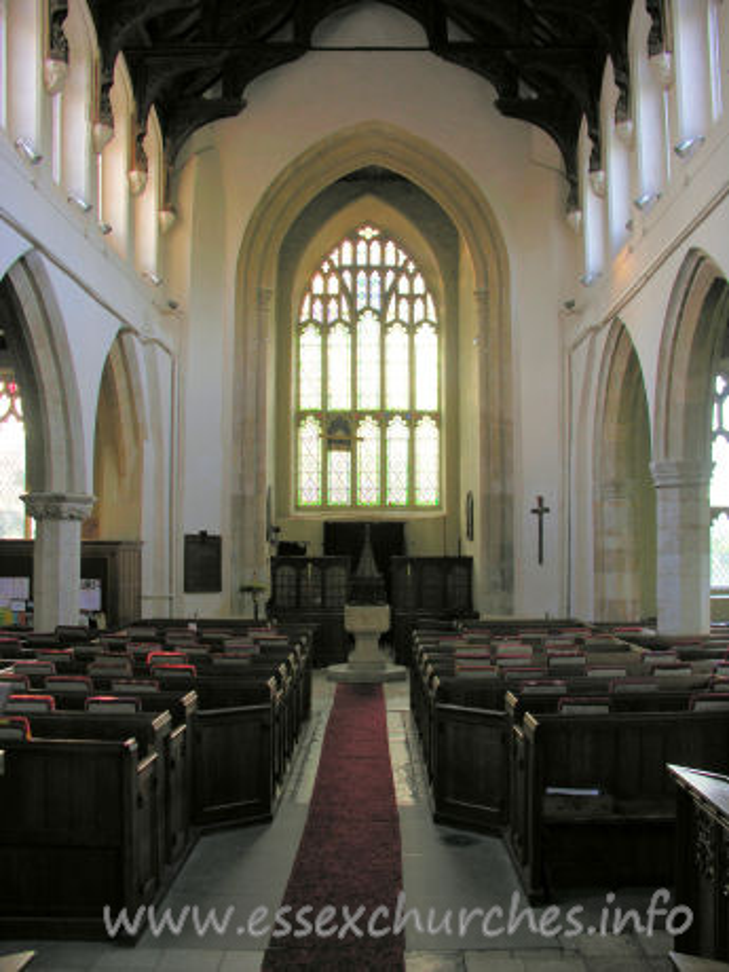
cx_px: 364
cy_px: 486
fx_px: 983
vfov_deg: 52.6
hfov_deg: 40.7
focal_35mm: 35
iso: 50
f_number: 2.8
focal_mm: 8.9
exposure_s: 1/15.8
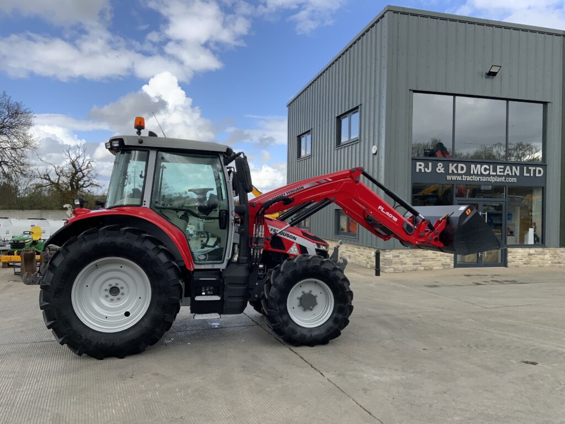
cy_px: 212
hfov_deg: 61.7
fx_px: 473
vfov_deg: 48.2
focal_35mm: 29
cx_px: 282
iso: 16
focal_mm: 3
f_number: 1.8
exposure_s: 1/1015
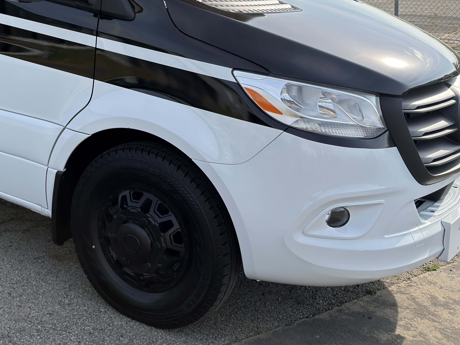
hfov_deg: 32.4
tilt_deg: -1.7
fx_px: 731
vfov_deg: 24.8
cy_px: -32
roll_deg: +0.0
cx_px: 10
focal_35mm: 55
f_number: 1.78
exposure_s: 1/3717
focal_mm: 6.76
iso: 100
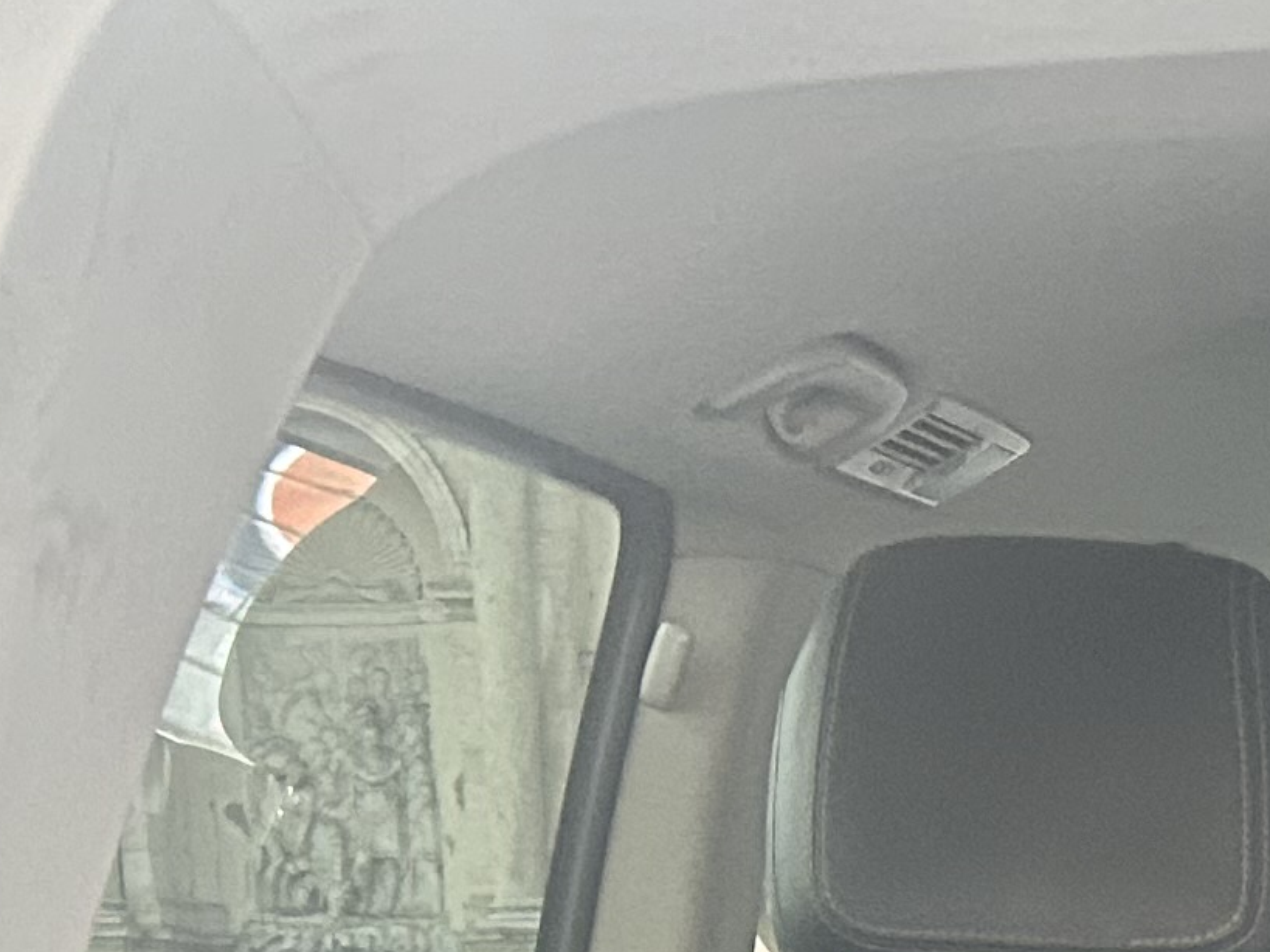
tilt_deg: -13.3
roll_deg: -0.4
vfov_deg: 10.3
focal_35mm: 128
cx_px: 2185
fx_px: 4695
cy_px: 2126
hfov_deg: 13.9
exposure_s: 1/60
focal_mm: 5.7
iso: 400
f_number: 1.5
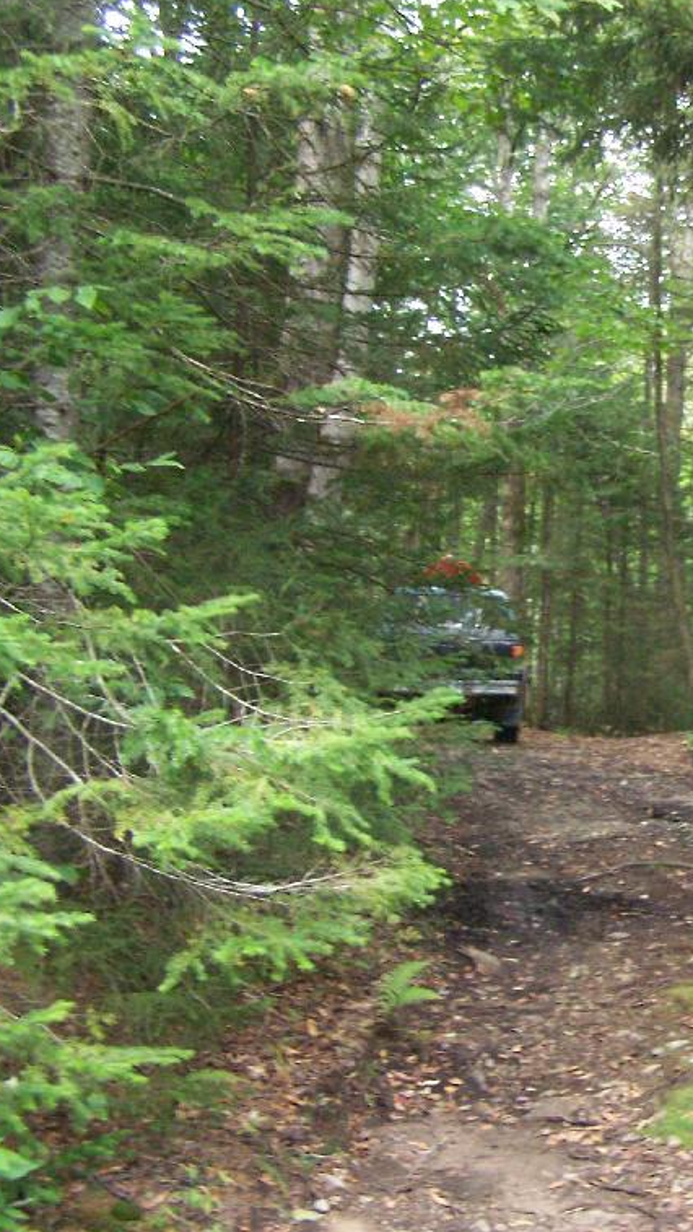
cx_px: 810
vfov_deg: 37.2
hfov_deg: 20.2
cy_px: 609
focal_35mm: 56
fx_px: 1829
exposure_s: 1/60
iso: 400
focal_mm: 6.3
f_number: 2.8
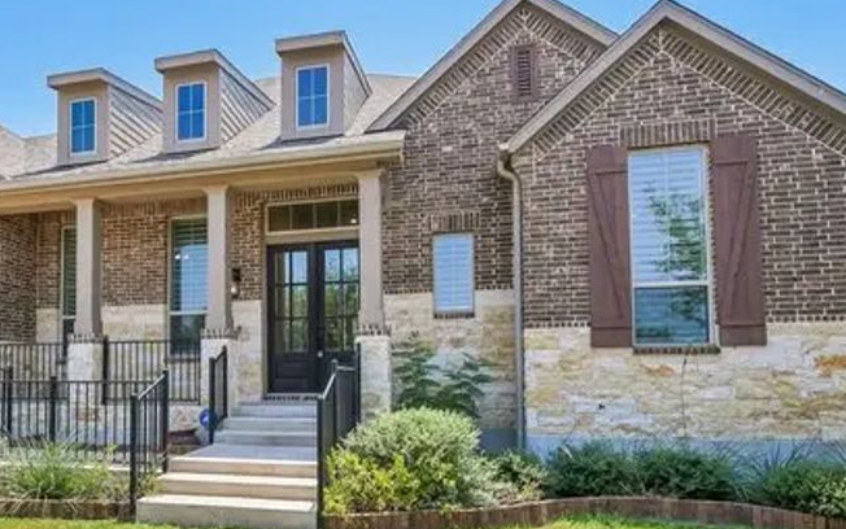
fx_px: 554
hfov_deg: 72.6
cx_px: 283
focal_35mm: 24
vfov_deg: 51.0
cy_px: 290
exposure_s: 1/640
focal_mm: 10
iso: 400
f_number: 8
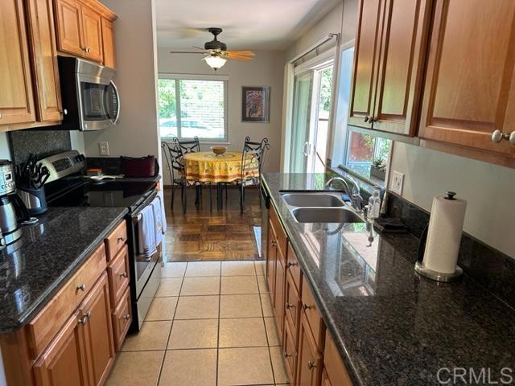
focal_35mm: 24
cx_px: 258
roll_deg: -1.4
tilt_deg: -14.5
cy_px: 193
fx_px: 357
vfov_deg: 56.8
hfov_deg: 71.6
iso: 160
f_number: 1.78
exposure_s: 1/120
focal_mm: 6.86
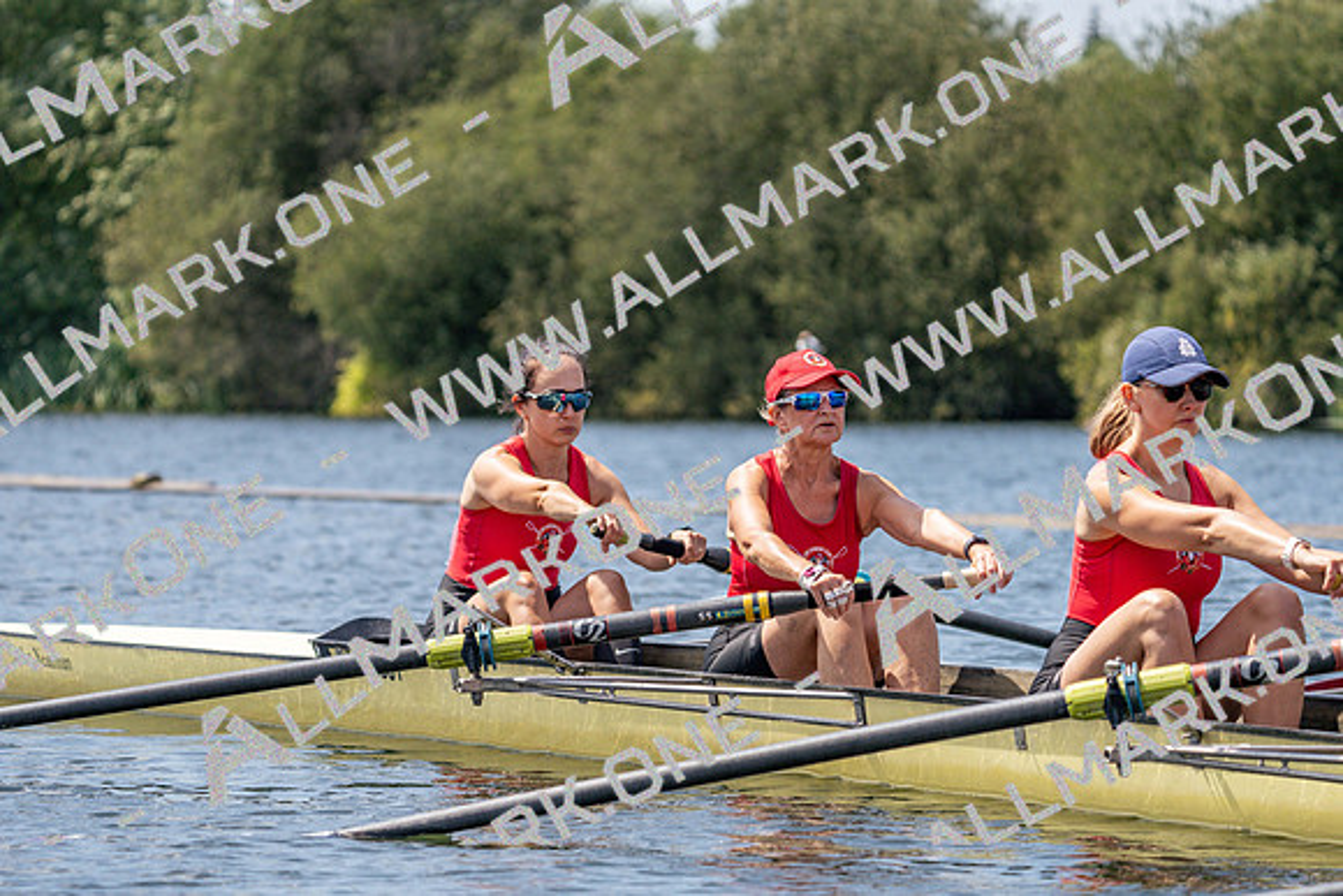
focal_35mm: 202
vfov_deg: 6.8
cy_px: 448
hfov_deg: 10.2
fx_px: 7537
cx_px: 672
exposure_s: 1/2000
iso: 320
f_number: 5.6
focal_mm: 202
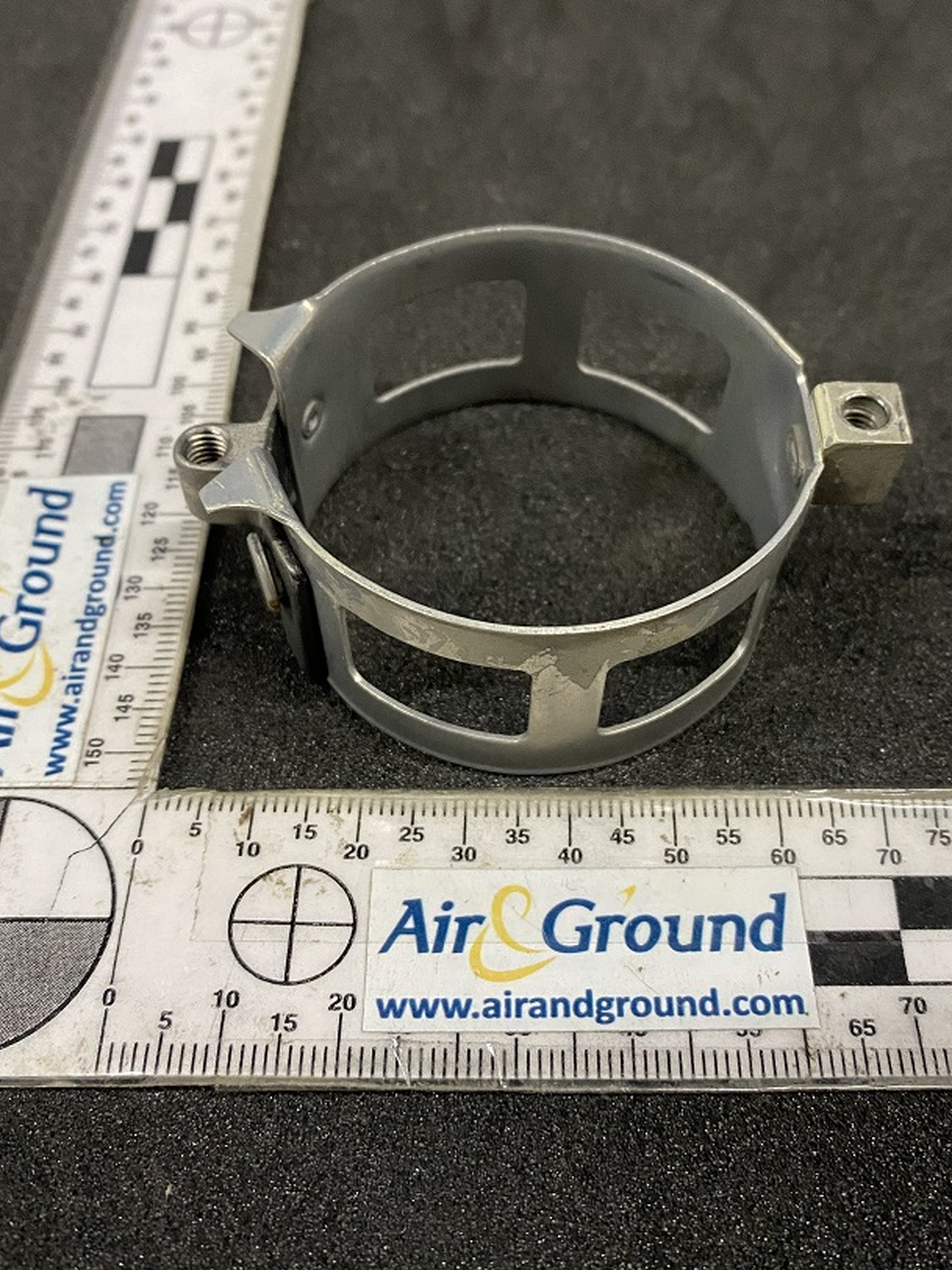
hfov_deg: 44.1
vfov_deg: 56.8
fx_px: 1174
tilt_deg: -54.0
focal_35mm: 32
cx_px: 530
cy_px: 606
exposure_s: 1/33
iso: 640
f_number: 1.8
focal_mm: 4.25
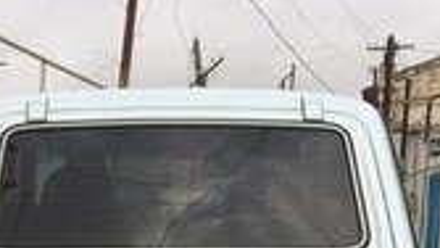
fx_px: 1097
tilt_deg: -5.2
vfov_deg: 12.4
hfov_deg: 22.6
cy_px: 354
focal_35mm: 94
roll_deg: -2.1
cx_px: 171
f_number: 2.2
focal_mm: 4.15
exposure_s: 1/2160
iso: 32
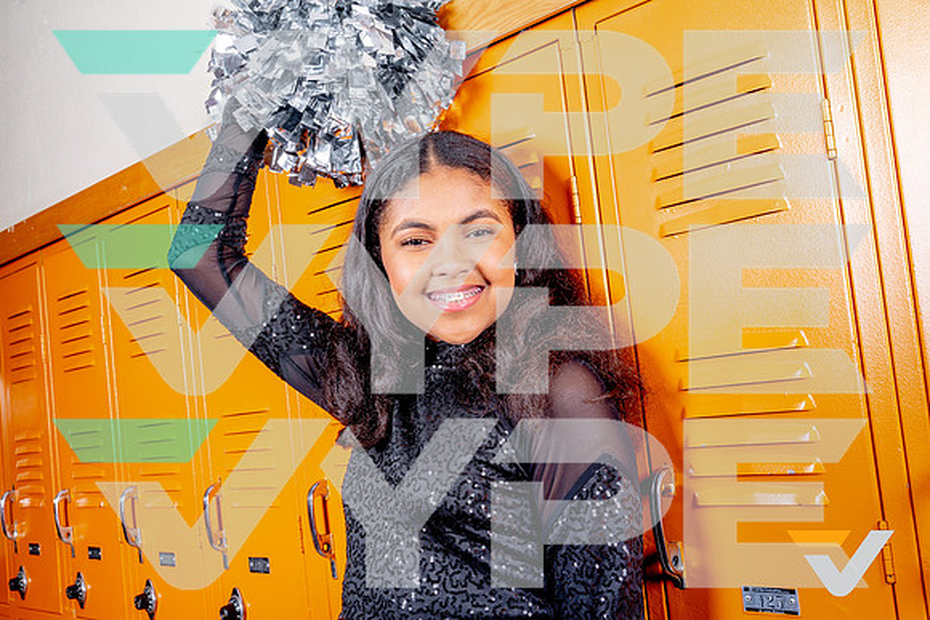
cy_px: 310
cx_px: 465
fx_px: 1137
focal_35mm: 44
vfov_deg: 30.5
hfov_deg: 44.5
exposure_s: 1/125
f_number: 10
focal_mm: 44
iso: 100
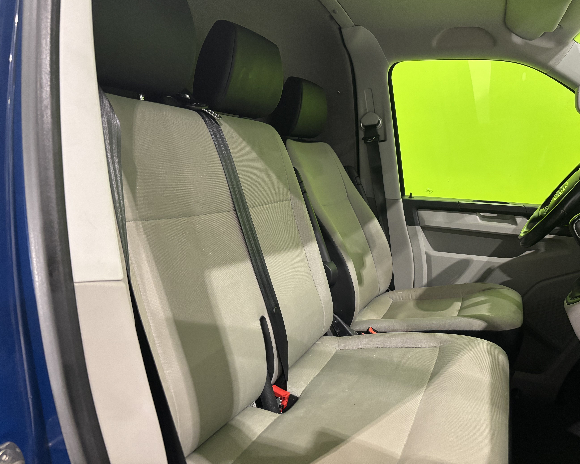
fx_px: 481
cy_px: 224
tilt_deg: -8.1
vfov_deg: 51.5
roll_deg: -0.4
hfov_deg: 62.1
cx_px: 312
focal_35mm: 28
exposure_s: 1/50
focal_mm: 5.96
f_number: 1.6
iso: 500
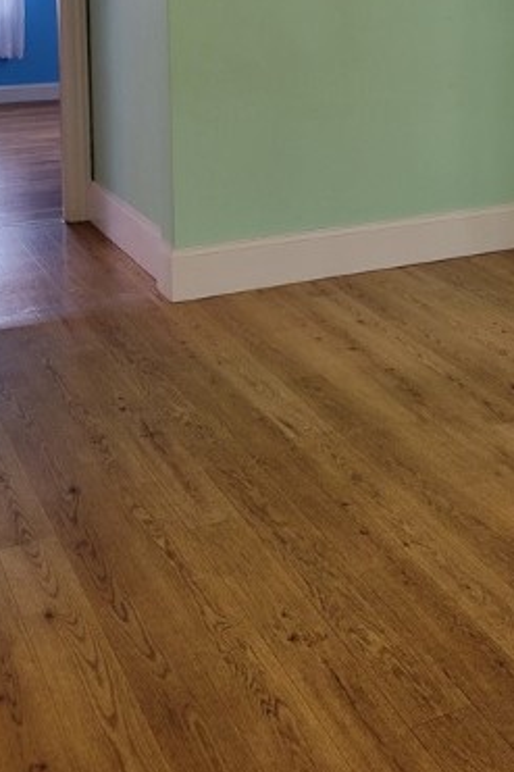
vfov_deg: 33.7
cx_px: 518
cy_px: 73
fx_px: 1200
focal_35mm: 56
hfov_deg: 23.1
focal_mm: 5.4
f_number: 1.8
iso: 250
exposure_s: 1/120
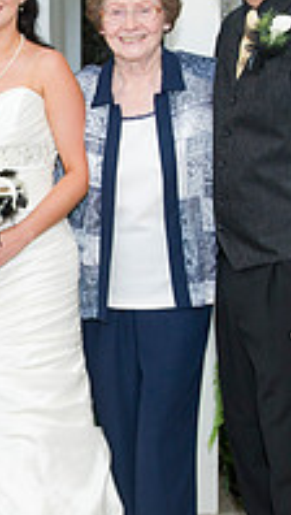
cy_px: 226
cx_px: -57
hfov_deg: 12.1
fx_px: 1339
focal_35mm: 98
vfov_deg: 21.7
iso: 800
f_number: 3.5
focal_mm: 32
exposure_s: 1/100
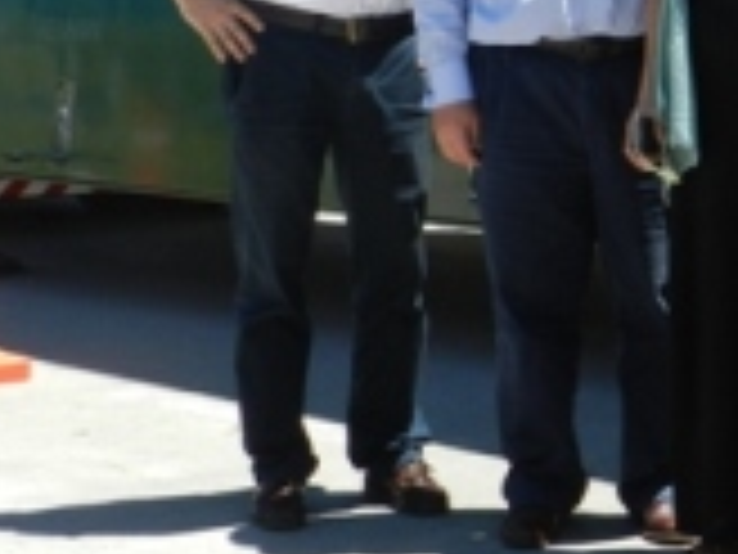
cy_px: -113
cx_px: 918
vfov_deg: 13.8
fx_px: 2217
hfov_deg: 17.8
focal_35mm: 104
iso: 160
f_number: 4
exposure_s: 1/800
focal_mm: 6.7
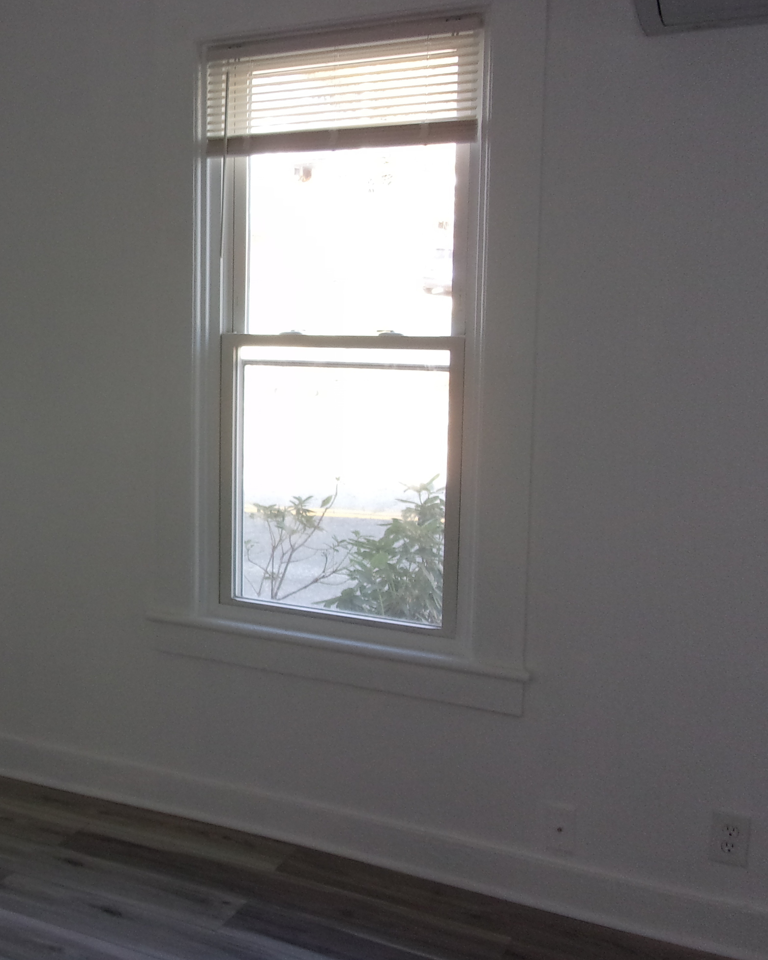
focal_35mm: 43
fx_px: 1222
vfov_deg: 42.9
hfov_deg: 33.3
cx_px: 94
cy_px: 432
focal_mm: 5.1
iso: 137
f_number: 3.9
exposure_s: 1/34
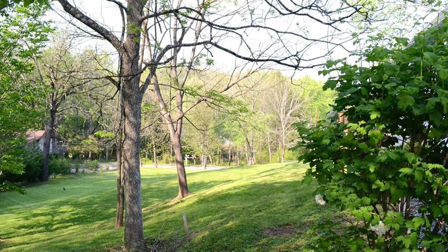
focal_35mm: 43
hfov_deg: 47.3
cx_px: 199
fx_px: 511
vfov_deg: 27.7
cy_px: 137
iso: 3200
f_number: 8
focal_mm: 24
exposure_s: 1/1600
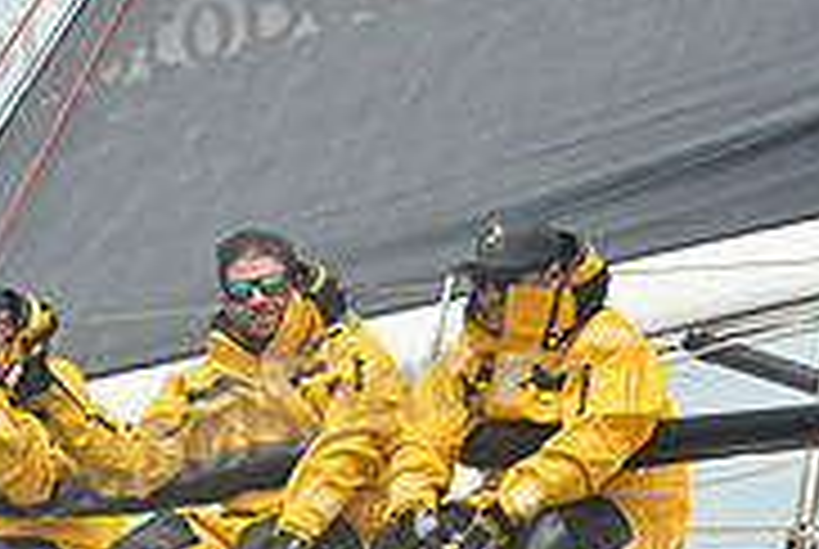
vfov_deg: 5.5
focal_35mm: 248
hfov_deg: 8.2
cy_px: 722
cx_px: -279
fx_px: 5651
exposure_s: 1/1250
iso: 250
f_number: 7.1
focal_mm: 78
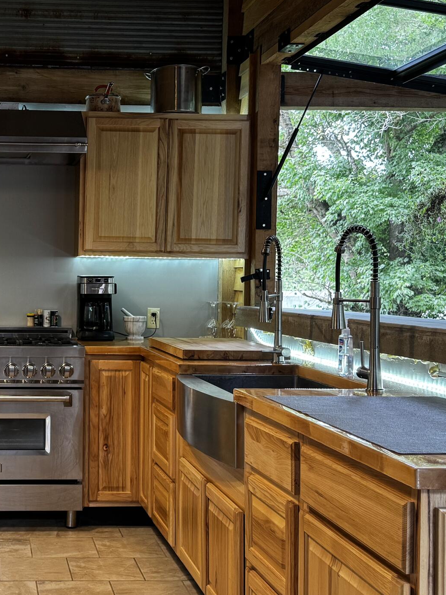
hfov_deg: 26.9
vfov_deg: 36.8
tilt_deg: -2.2
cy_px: 293
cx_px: 27
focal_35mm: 52
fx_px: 894
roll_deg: -0.9
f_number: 1.78
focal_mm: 6.76
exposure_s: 1/60
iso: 160
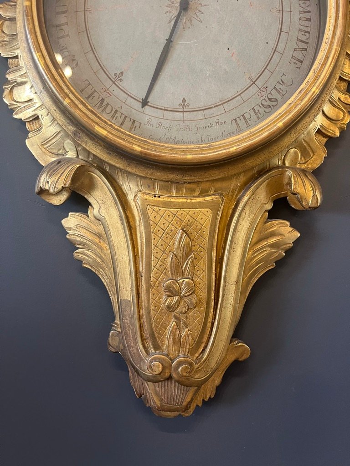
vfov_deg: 67.3
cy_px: 233
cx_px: 175
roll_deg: +1.2
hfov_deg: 53.1
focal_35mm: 26
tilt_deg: -4.0
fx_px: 351
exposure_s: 1/50
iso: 125
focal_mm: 5.1
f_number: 1.6
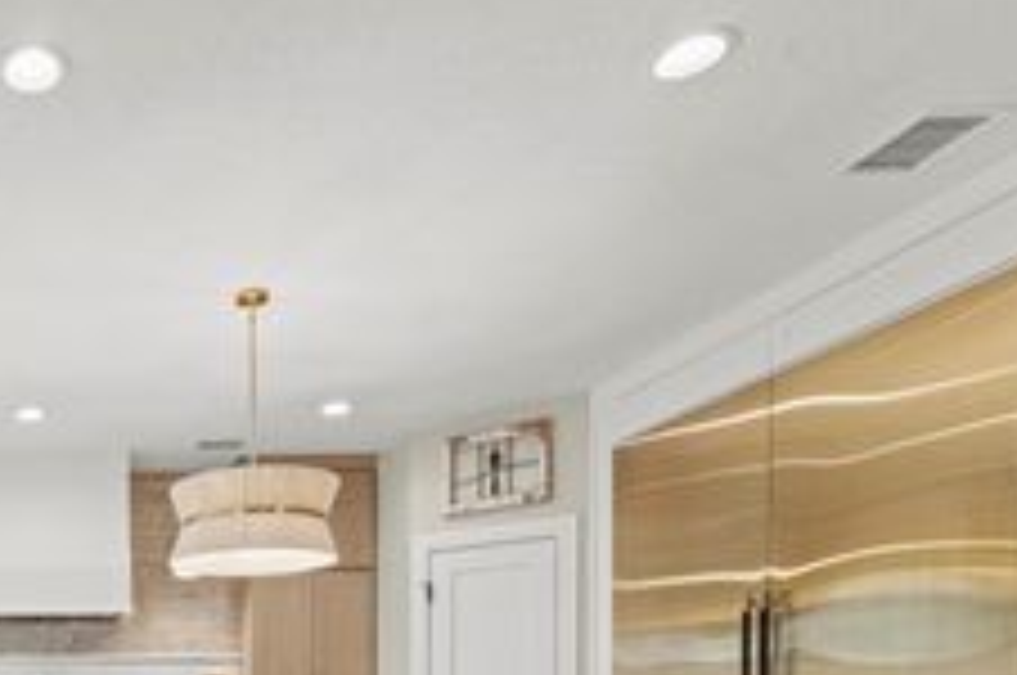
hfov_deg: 49.6
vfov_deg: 36.7
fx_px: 874
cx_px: 9
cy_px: 713
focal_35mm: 31
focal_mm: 14
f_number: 8
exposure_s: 1/6
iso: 800
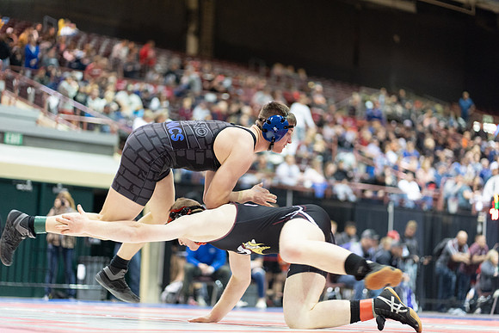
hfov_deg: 23.9
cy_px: 166
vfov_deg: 16.1
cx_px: 250
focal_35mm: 85
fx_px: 1178
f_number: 1.8
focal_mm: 85
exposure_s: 1/500
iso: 3200
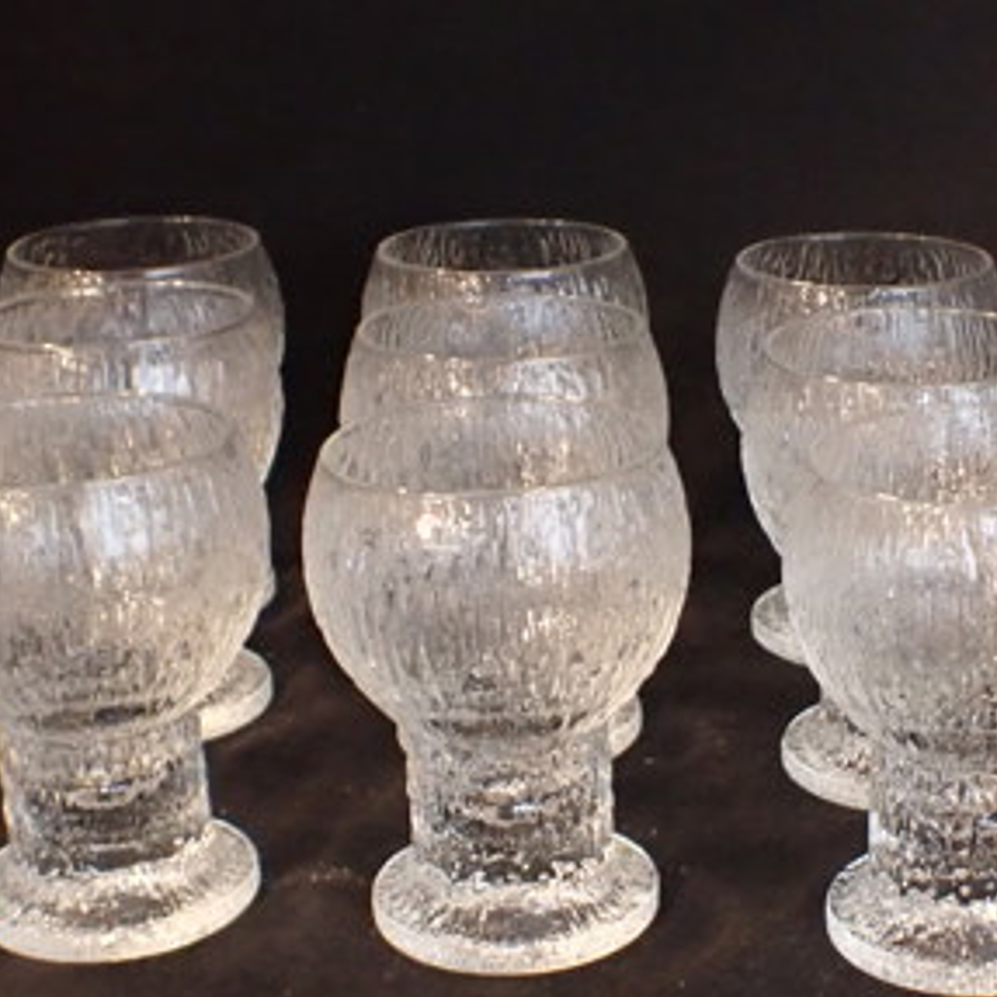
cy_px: 625
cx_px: 740
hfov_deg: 23.1
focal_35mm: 74
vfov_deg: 23.3
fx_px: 2411
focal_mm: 5.4
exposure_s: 1/40
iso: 800
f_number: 2.3
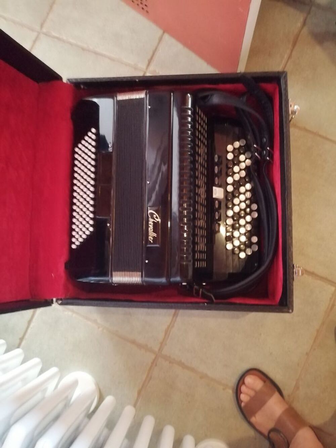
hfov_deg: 53.1
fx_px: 336
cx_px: 168
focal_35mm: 26
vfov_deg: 67.3
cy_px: 224
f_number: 1.8
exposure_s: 1/25
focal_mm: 3.62
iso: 640
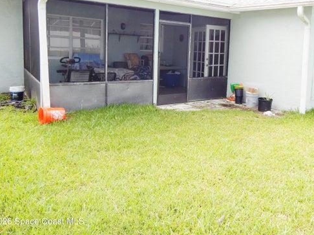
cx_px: 192
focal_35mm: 29
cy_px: 81
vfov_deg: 47.5
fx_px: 263
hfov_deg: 61.0
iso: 125
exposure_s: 1/500
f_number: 3
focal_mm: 4
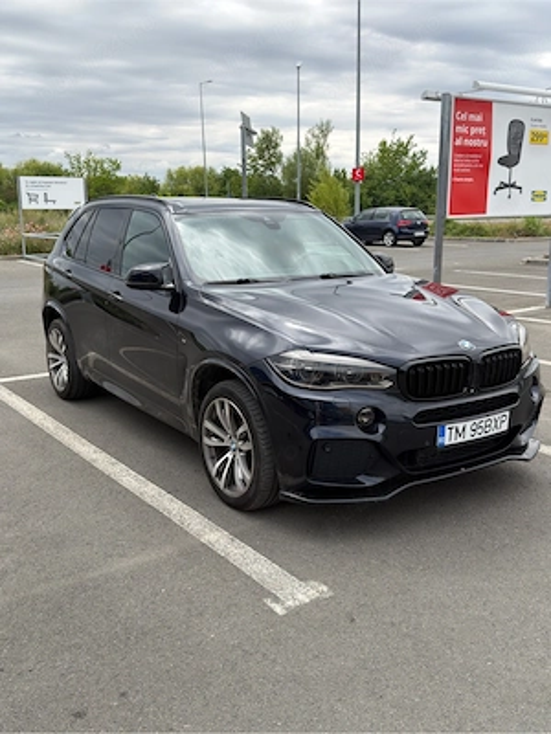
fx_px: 743
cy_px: 367
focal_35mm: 35
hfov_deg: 40.7
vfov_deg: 52.6
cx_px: 276
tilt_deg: -12.3
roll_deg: +0.5
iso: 64
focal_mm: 6.76
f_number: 1.78
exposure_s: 1/2915
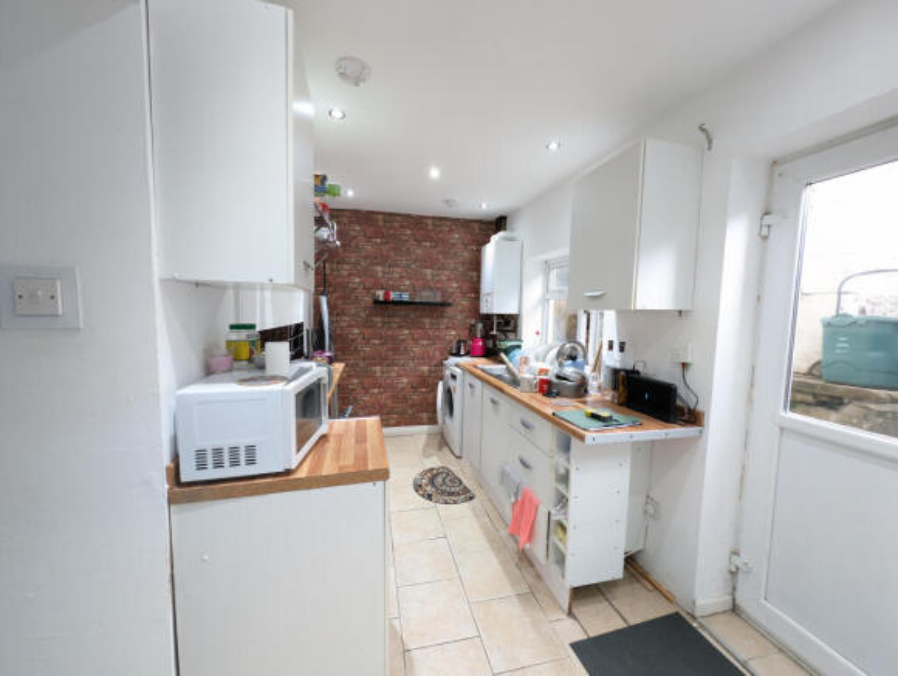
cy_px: 338
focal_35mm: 12
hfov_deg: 110.4
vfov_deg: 94.7
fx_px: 312
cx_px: 449
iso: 481
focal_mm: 2.23
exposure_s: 1/50
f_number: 1.95
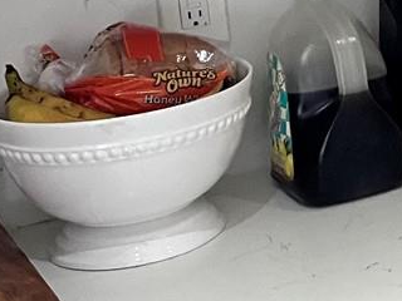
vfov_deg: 11.0
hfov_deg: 12.5
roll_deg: +3.1
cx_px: 910
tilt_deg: -9.2
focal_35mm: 130
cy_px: -139
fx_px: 1510
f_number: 1.6
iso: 320
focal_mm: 5.1
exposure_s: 1/60
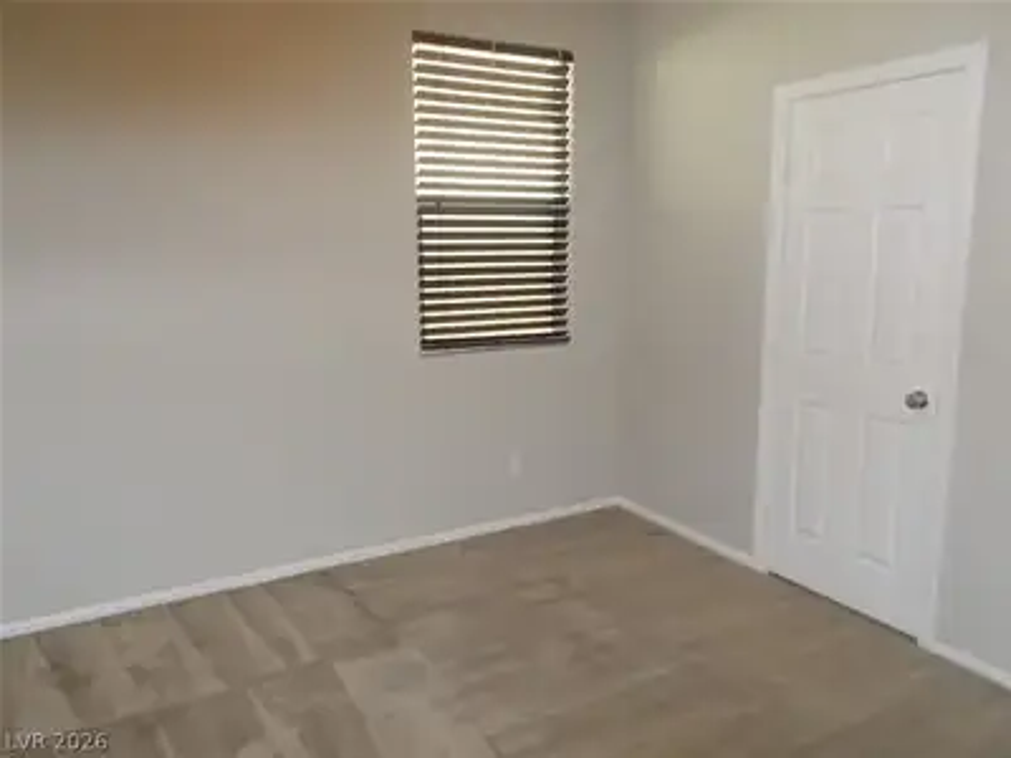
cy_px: 379
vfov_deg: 53.1
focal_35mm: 26
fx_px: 759
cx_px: 506
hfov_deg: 67.3
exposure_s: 1/25
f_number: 3.2
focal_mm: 4.6
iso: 200
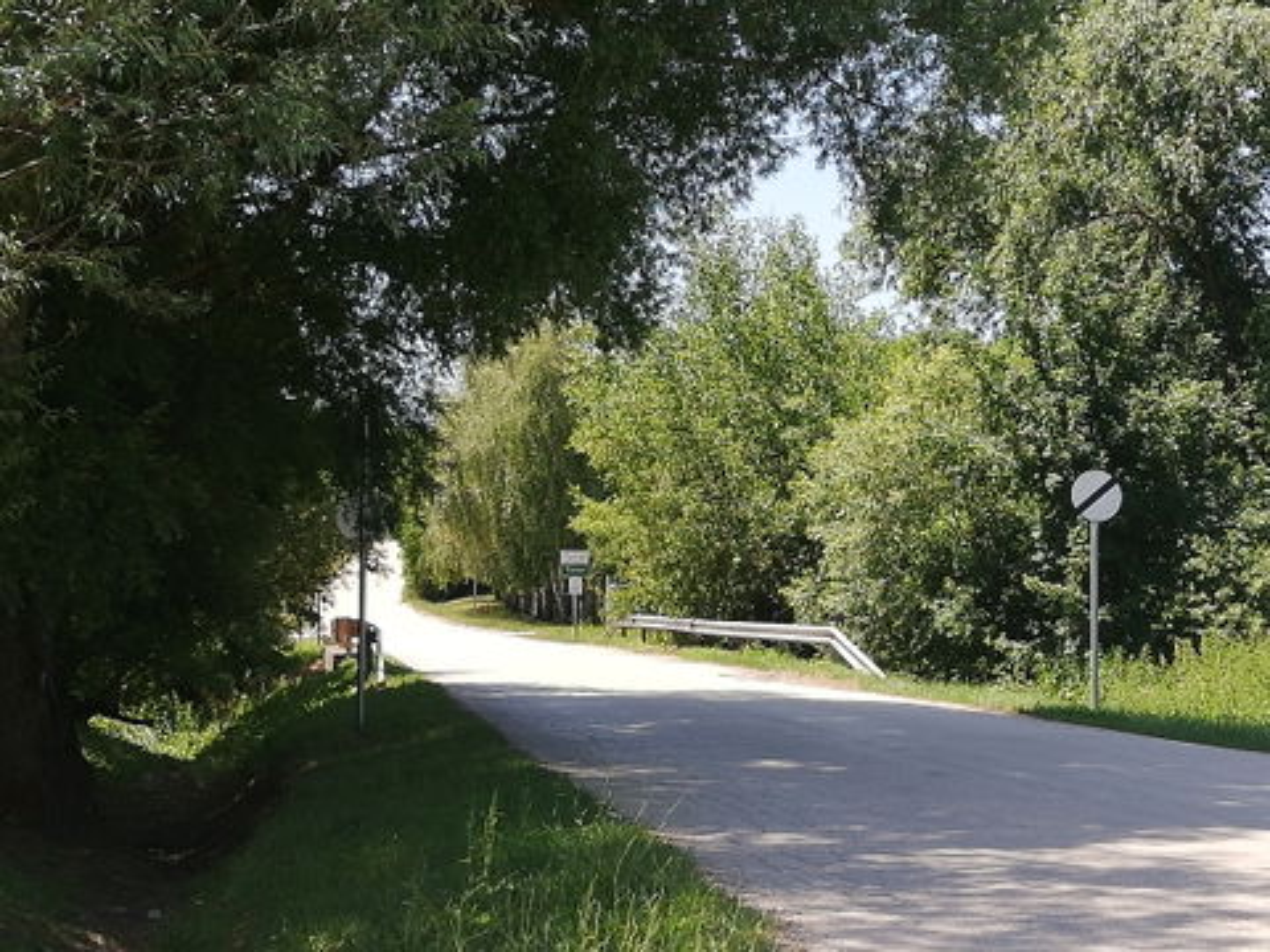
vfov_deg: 20.4
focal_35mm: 72
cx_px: 635
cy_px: 476
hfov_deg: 27.0
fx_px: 2642
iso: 50
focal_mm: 3.81
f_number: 2.2
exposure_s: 1/456
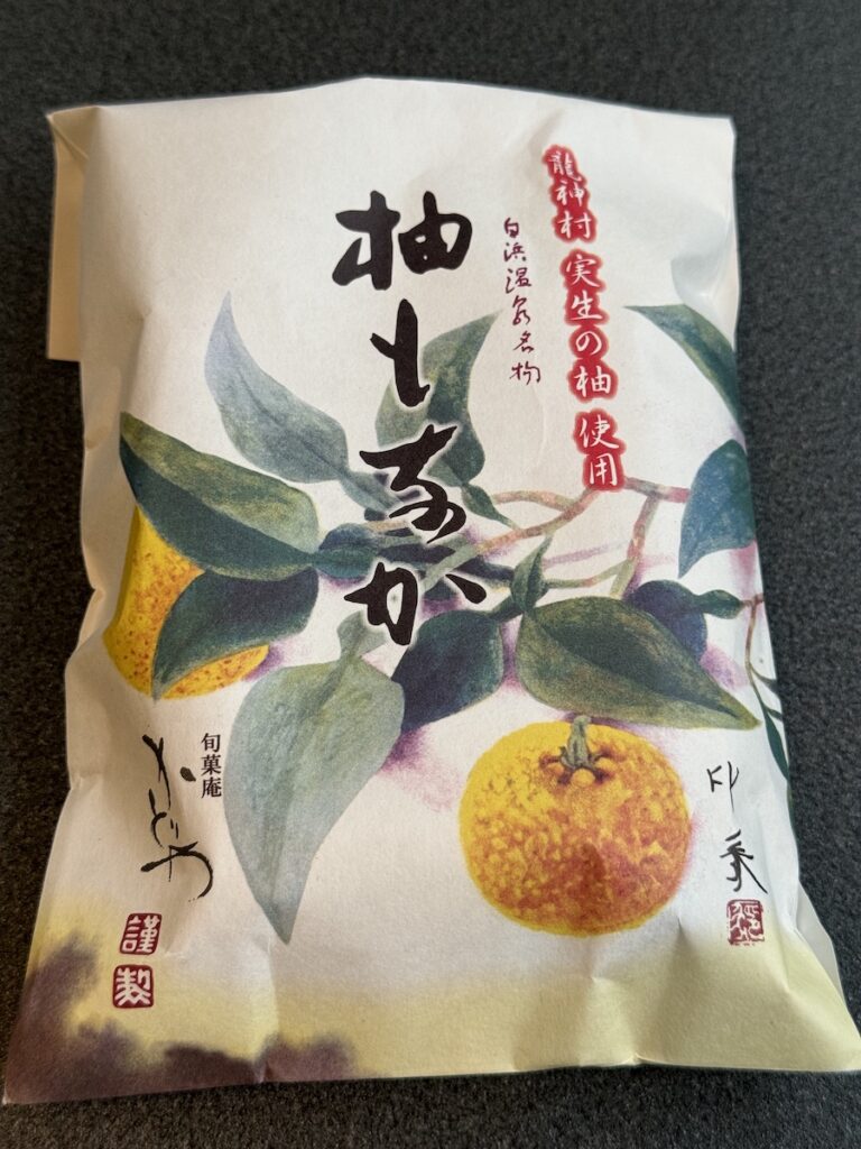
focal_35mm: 48
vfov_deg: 39.7
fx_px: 1592
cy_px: 574
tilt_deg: -66.5
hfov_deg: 30.3
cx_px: 430
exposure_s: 1/50
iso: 50
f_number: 1.78
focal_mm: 6.86
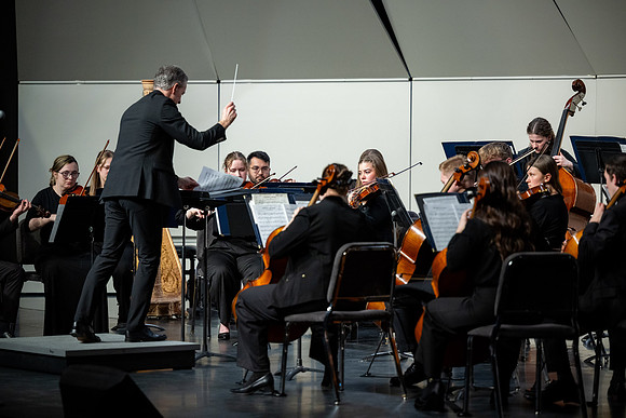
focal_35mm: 140
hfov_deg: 14.7
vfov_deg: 9.8
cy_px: 209
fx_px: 2435
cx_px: 313
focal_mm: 140
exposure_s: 1/400
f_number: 2.8
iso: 1250
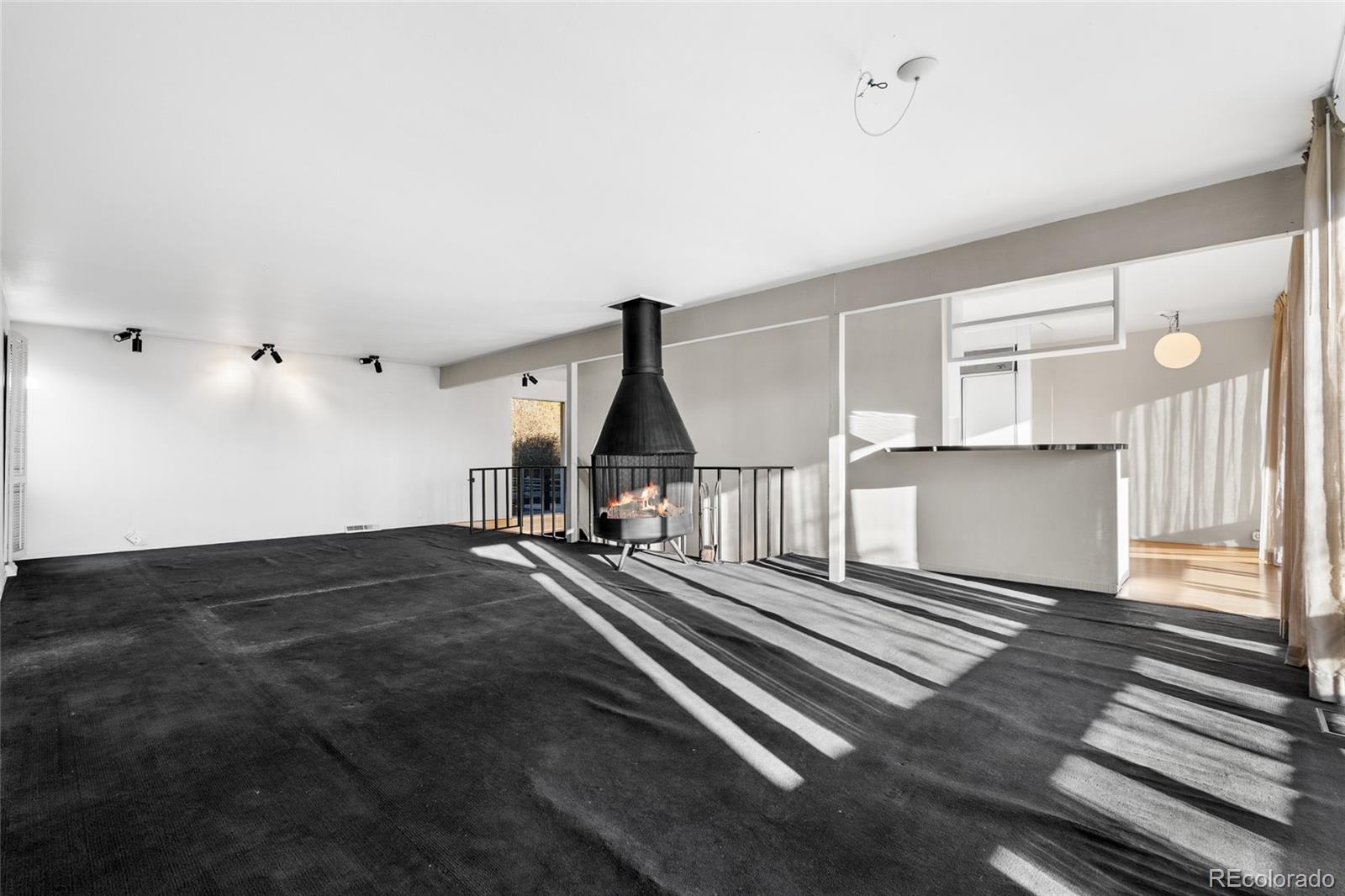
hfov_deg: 96.7
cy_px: 448
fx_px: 598
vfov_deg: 73.7
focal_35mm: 16
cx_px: 672
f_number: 8
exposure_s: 1/10
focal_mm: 16
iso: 125
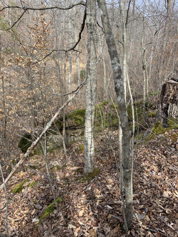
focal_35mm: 26
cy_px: 118
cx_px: 89
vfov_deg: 67.3
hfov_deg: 53.0
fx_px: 178
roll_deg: -4.2
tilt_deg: -14.8
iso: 25
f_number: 1.8
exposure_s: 1/354
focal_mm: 4.25
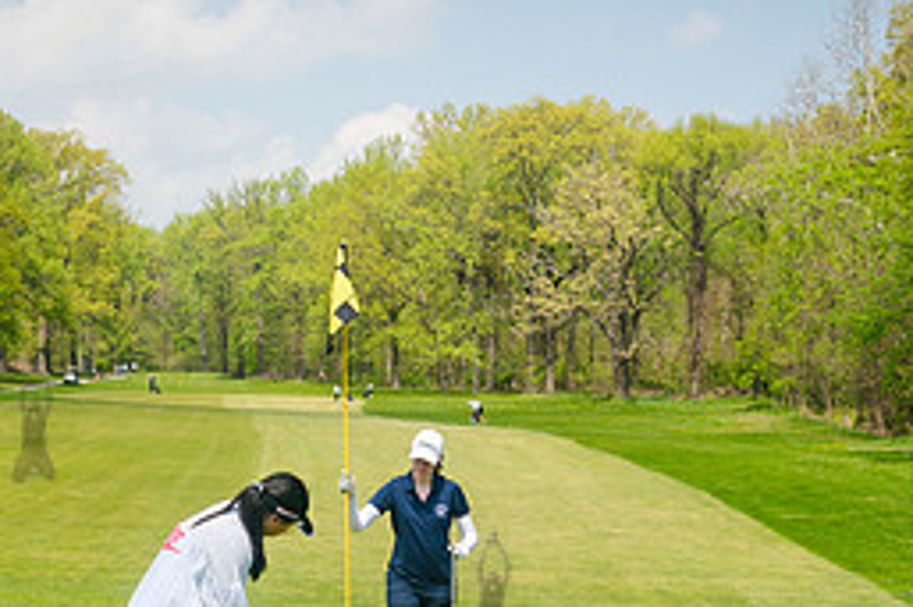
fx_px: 2129
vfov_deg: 16.0
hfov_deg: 24.2
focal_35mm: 84
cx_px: 454
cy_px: 593
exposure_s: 1/500
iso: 200
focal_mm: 35
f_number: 7.1
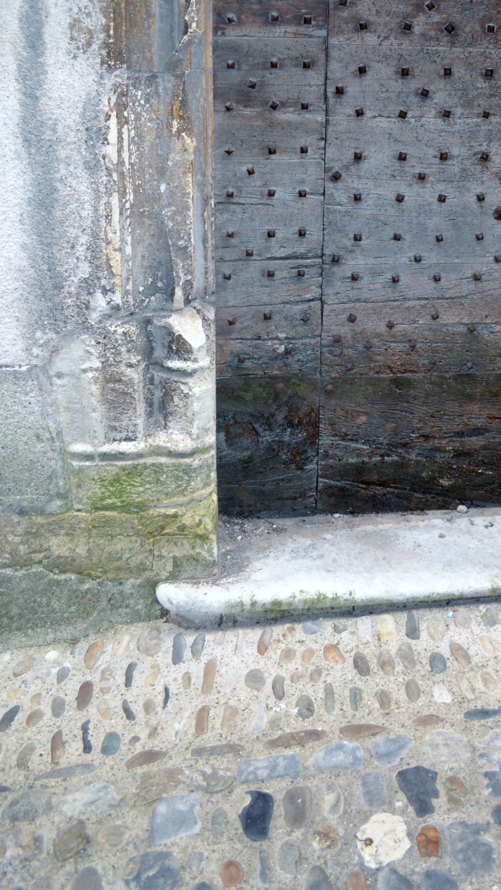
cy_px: 202
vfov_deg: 44.5
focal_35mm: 44
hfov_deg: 26.5
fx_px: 1039
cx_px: 413
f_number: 3.5
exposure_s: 1/60
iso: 1250
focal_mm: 18
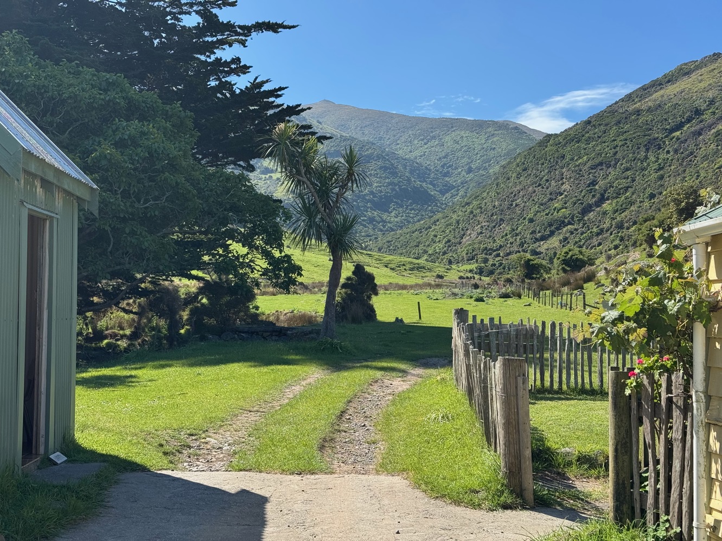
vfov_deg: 30.3
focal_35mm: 48
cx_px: 361
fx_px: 1001
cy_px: 270
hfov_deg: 39.7
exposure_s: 1/2959
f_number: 1.78
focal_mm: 6.76
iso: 64
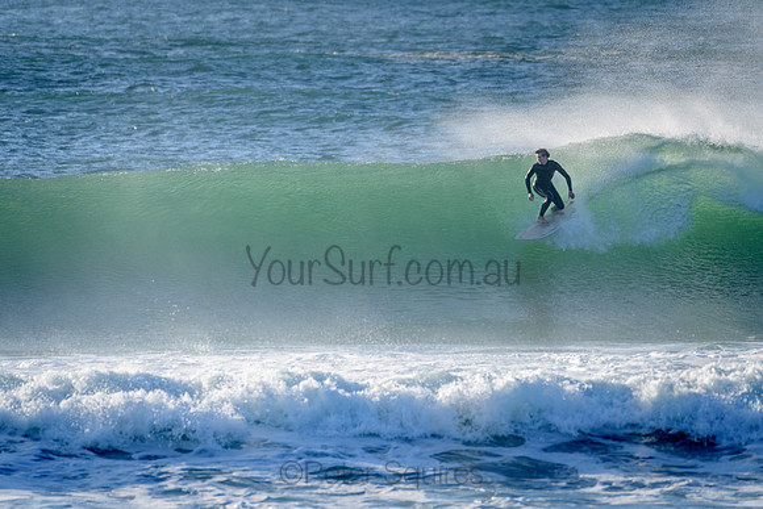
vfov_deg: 2.1
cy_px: 179
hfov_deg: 3.2
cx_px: 478
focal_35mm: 648
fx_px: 13746
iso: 160
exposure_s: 1/1250
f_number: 5.6
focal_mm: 500
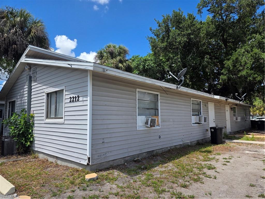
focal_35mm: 23
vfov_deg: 58.9
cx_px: 132
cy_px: 100
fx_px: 176
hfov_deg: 73.9
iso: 80
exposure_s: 1/4539
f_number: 1.7
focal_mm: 6.3
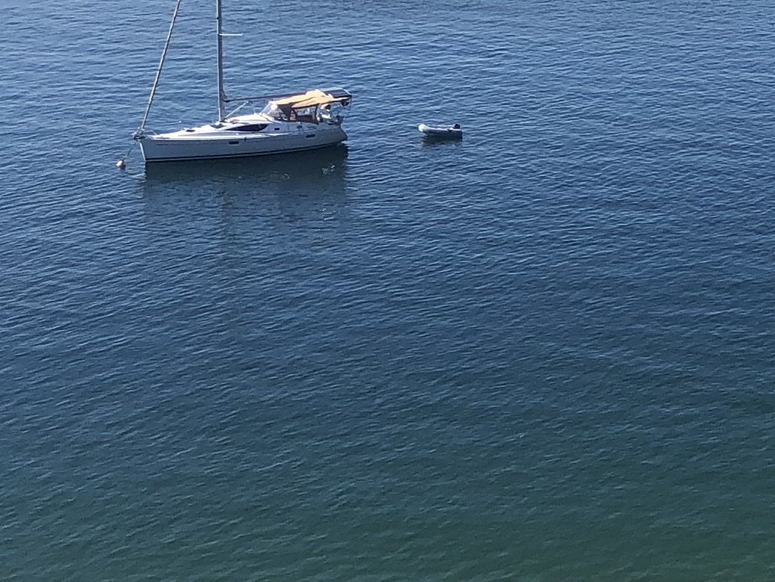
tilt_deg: -14.0
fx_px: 2463
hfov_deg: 17.5
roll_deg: +0.1
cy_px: 166
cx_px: 742
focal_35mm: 110
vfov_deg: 13.4
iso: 20
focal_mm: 3.99
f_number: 1.8
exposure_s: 1/1656
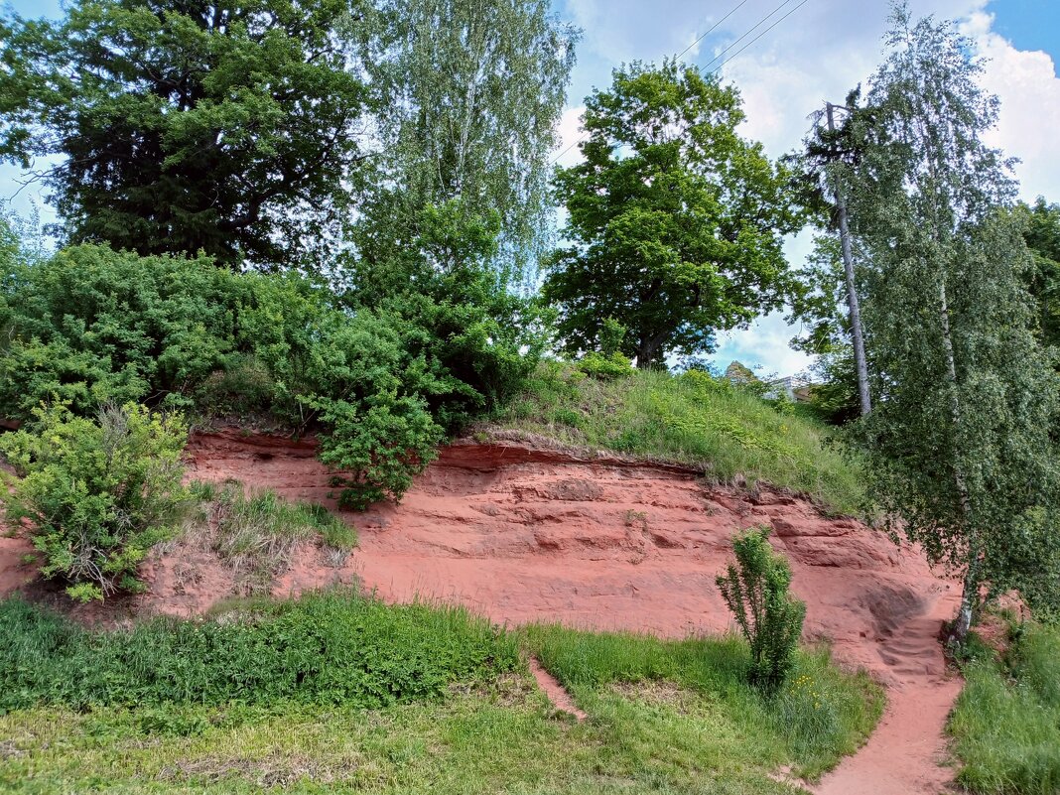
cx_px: 530
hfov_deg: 67.3
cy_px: 398
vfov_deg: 53.1
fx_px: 796
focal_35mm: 26
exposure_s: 1/157
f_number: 1.8
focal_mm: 3.98
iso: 20
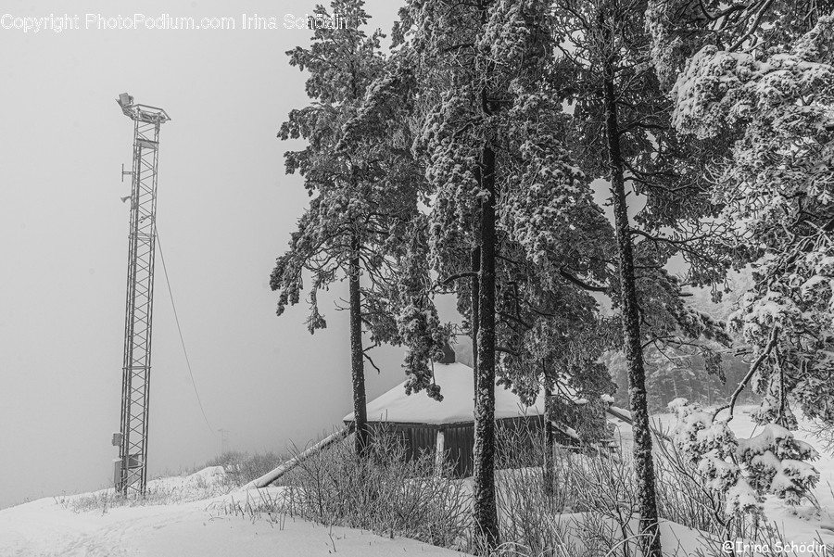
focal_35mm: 24
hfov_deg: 73.7
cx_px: 417
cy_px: 278
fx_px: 556
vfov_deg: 53.2
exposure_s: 1/30
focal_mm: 24
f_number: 13
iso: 800
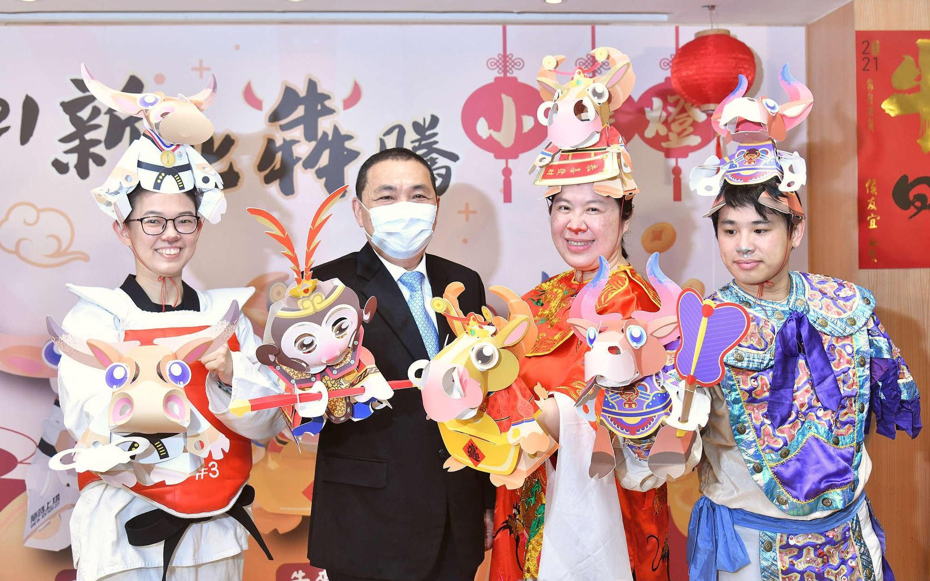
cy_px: 278
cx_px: 463
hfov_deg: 50.4
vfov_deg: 32.8
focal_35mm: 39
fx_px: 988
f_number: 5.6
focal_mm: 38
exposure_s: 1/125
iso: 1250
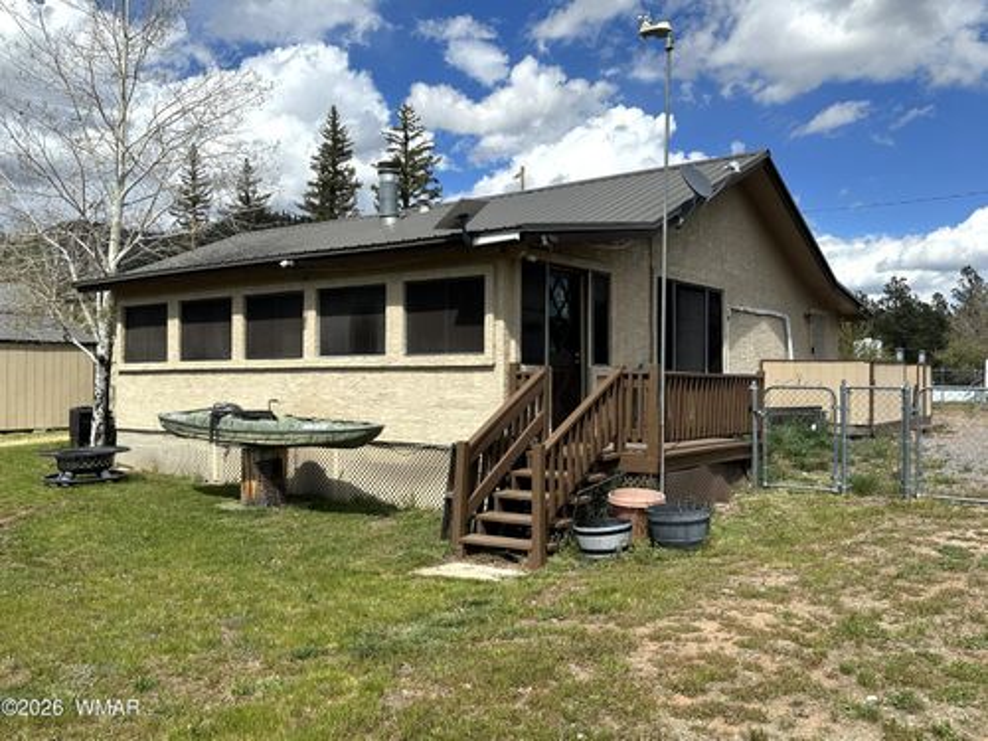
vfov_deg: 46.8
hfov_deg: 60.0
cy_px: 370
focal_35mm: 30
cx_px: 494
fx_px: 856
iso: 80
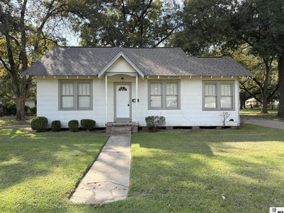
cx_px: 138
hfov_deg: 69.4
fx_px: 205
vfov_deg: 54.9
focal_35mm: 25
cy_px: 104
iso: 100
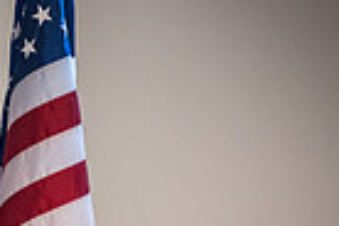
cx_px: -278
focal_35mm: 461
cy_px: 310
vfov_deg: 3.0
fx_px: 4341
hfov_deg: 4.4
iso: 2200
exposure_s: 1/125
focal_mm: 110
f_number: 4
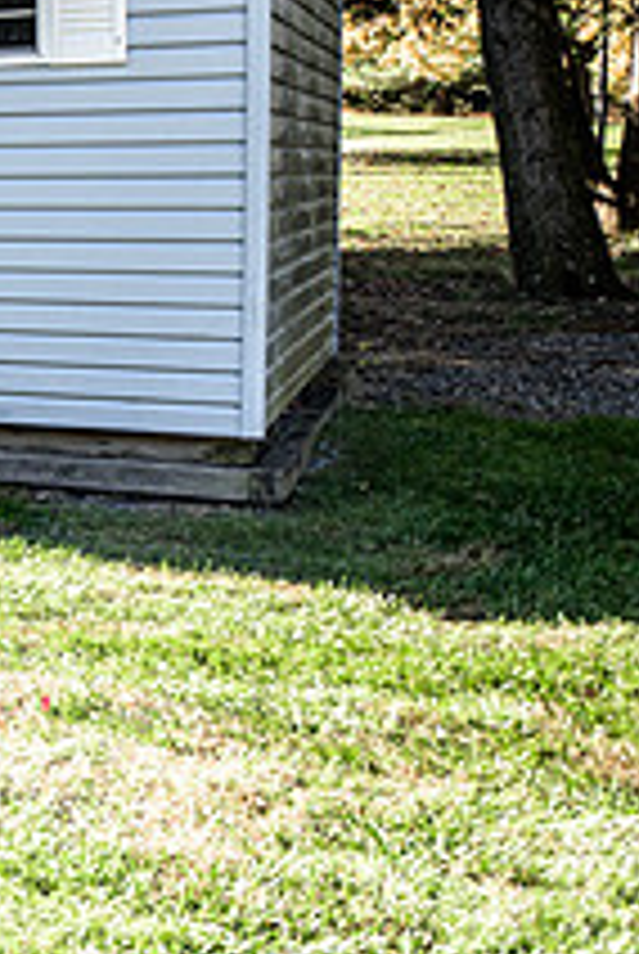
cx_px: -662
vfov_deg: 28.1
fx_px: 1884
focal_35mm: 71
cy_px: 261
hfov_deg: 15.3
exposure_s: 1/400
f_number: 5
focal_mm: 26
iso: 400
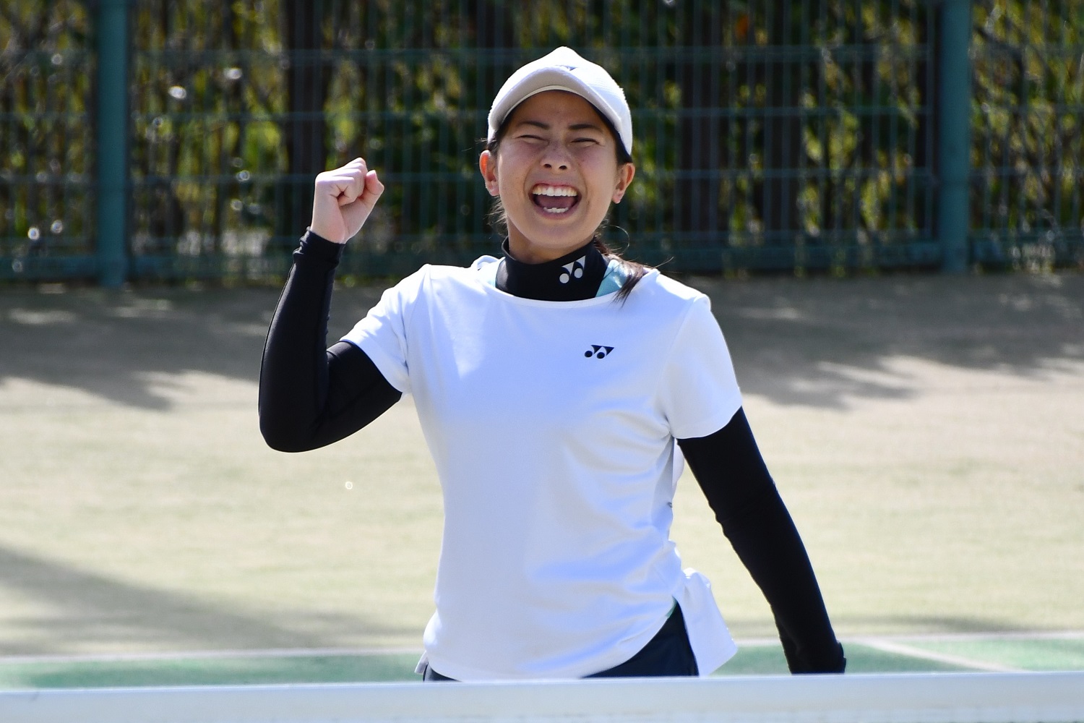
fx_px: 10839
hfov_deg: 5.7
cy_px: 362
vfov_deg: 3.8
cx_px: 542
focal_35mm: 360
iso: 640
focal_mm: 240
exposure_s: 1/2500
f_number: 6.3
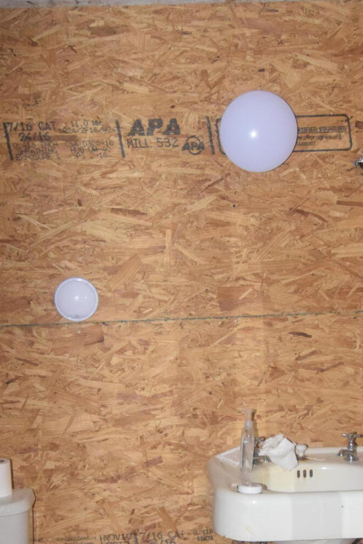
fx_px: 907
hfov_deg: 22.6
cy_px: 425
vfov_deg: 32.6
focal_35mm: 60
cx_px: 199
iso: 2800
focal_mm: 20
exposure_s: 1/60
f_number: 4
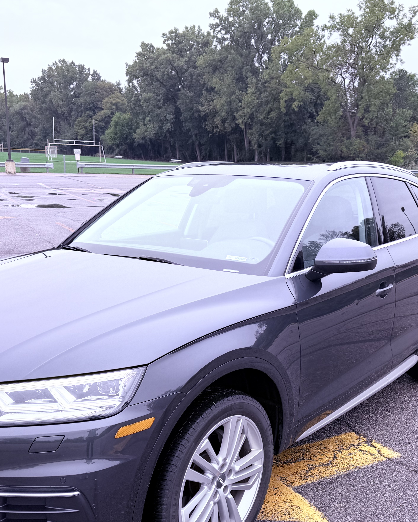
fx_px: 588
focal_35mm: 38
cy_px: 316
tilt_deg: -14.8
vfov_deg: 47.6
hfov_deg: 39.1
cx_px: 238
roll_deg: -1.4
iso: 80
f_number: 1.78
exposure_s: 1/234
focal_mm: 6.76
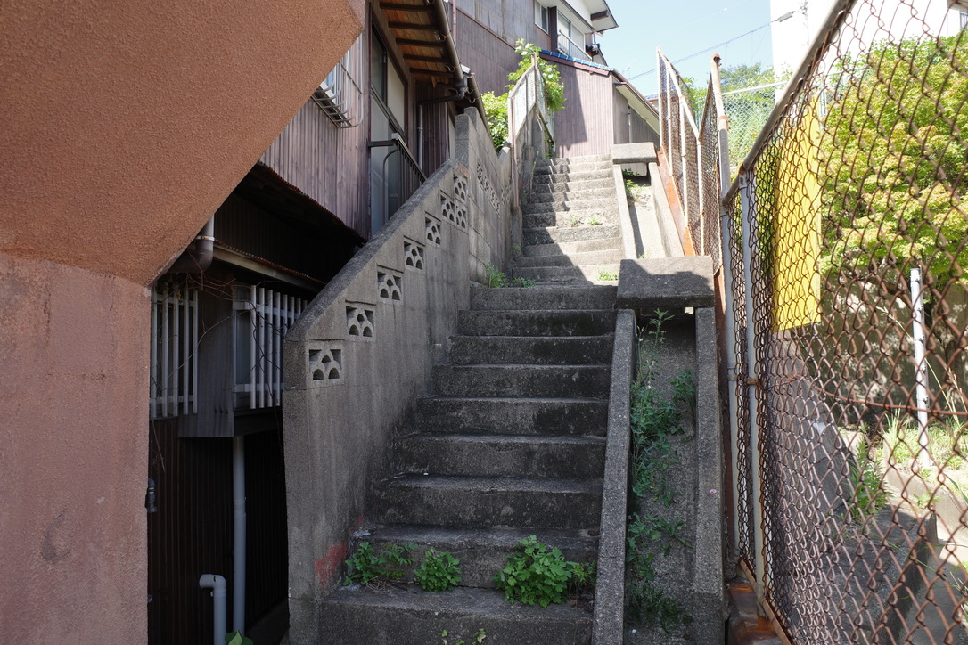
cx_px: 484
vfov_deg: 46.4
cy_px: 322
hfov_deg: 65.5
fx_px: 753
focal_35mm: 28
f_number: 4
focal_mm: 18.3
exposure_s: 1/250
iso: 200
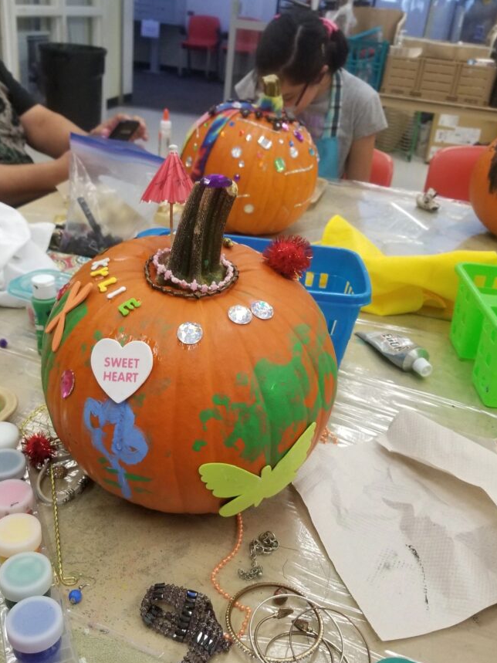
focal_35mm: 31
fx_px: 594
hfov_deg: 45.4
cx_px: 232
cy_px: 383
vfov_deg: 58.1
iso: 160
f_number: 1.7
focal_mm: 4.25
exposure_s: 1/60
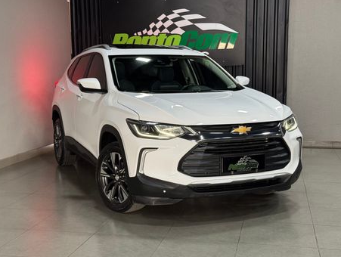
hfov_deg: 38.1
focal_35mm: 50
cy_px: 131
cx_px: 169
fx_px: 493
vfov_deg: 29.2
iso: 125
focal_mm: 6.76
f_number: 1.78
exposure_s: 1/52
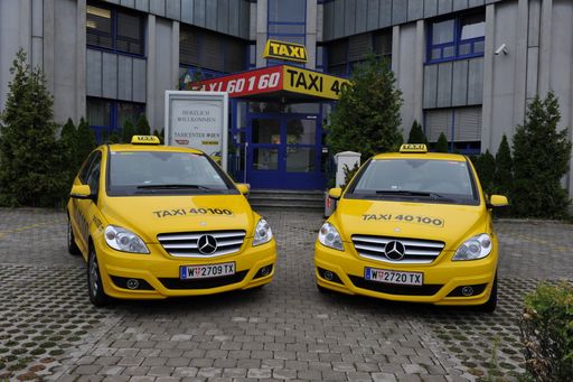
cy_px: 191
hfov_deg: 58.7
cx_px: 286
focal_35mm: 32
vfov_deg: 41.1
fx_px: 509
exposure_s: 1/250
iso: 200
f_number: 8
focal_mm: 32
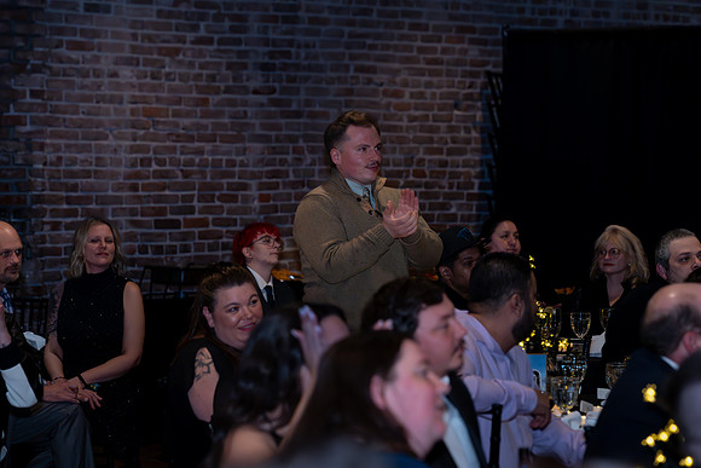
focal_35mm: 126
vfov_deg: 10.9
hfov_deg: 16.3
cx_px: 350
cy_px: 234
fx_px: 2454
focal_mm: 126
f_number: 5
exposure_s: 1/320
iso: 6400
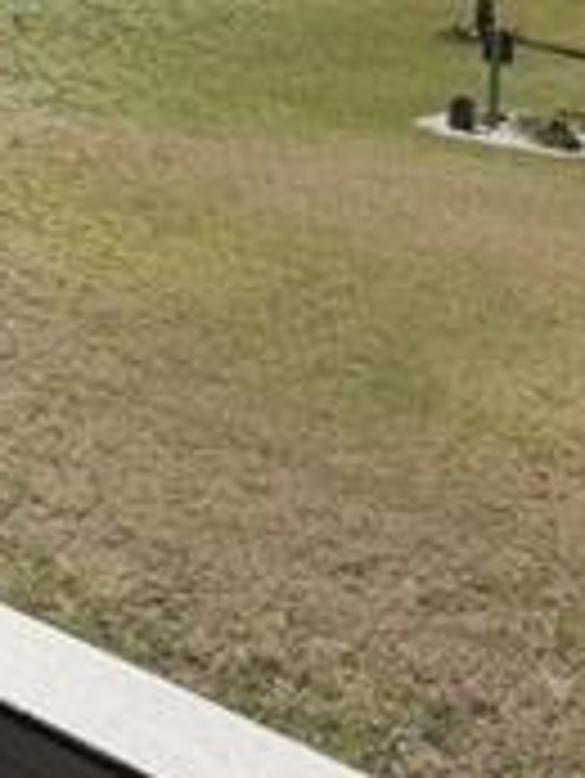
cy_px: 36
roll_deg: -1.2
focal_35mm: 62
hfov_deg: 23.0
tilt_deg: -10.8
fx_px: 1395
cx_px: 50
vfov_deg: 29.5
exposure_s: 1/770
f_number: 2.2
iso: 25
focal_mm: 2.22
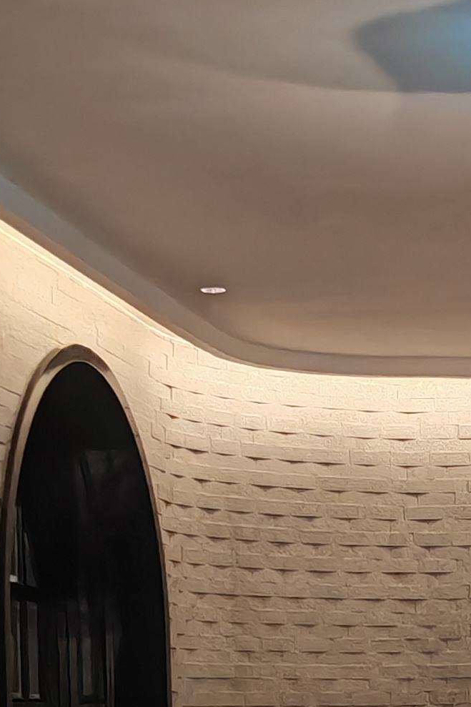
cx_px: 721
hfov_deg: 11.7
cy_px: 748
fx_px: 2199
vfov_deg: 17.7
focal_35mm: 112
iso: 800
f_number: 1.6
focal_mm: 5.4
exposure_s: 1/36
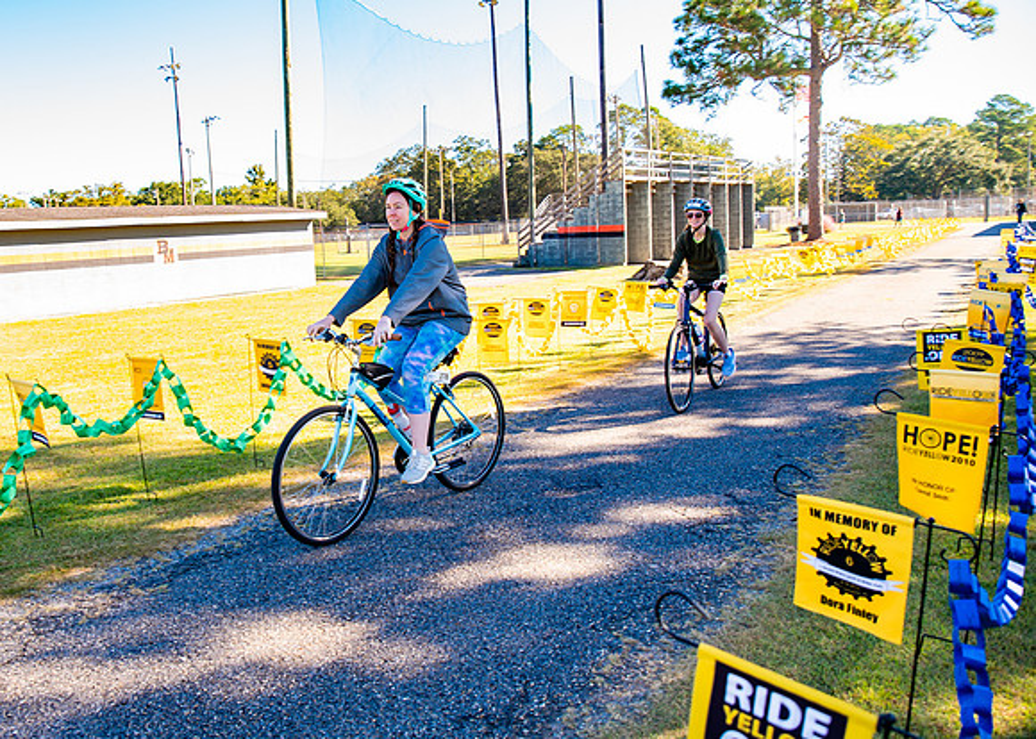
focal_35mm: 29
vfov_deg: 46.4
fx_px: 862
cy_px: 339
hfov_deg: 61.3
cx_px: 404
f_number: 2.8
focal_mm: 24
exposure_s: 1/200
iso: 100
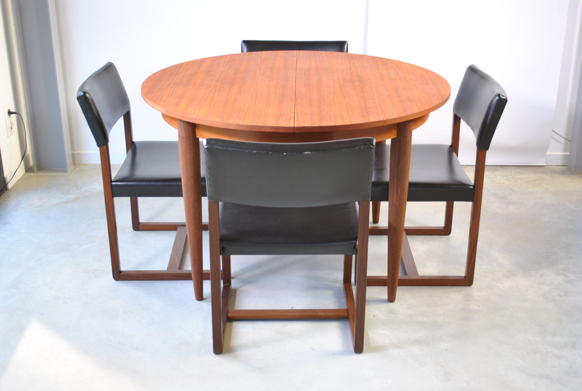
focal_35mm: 48
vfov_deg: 28.2
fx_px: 778
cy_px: 196
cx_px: 291
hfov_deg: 41.0
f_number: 4.8
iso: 200
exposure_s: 1/13
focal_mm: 32
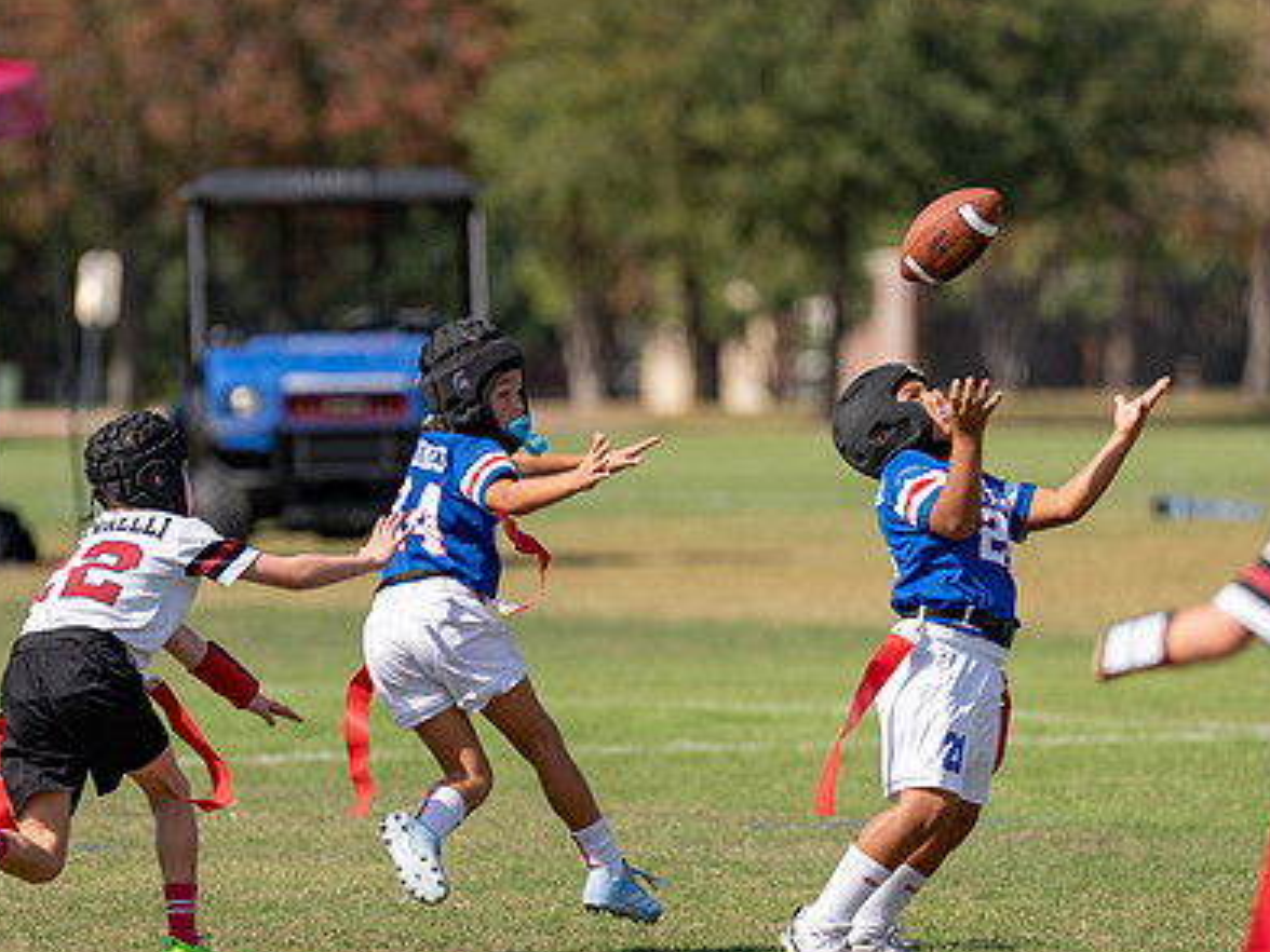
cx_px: 577
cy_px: 529
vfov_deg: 3.4
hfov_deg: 4.6
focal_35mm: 432
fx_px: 15849
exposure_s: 1/2000
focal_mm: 200
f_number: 2.8
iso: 100
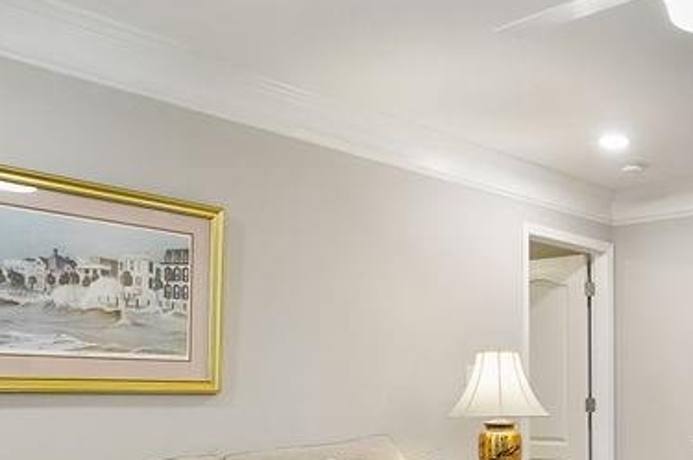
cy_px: 383
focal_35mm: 41
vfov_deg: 31.5
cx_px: 645
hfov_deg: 42.8
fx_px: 788
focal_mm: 10
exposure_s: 1/30
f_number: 4
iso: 2000
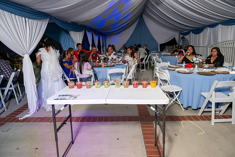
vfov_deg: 53.2
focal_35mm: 24
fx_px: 157
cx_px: 118
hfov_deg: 73.7
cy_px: 78
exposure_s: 1/125
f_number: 3.5
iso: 250
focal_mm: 24
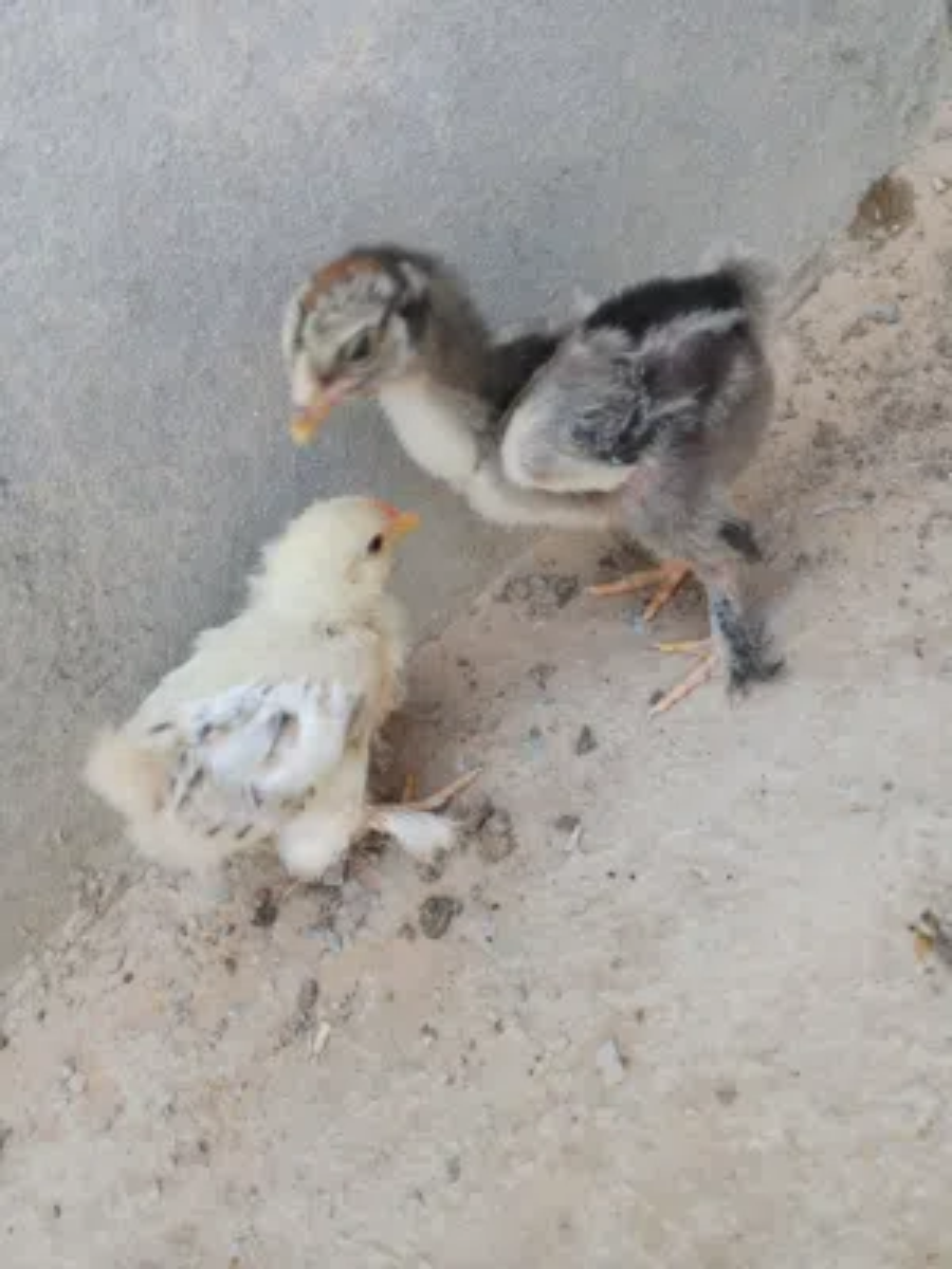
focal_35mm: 23
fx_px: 843
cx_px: 476
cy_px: 634
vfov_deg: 73.9
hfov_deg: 58.9
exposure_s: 1/100
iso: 207
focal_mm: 4.09
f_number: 1.6
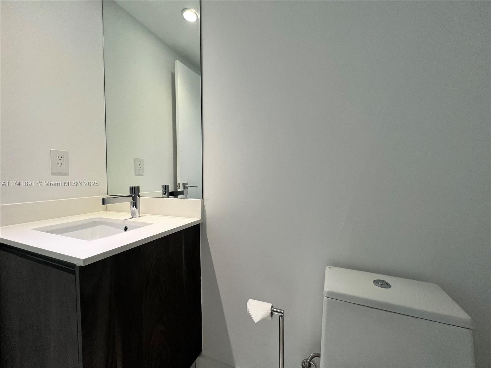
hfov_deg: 106.2
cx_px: 246
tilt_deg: -1.8
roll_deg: +0.7
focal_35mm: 13
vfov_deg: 89.9
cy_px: 184
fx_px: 184
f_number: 1.8
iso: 125
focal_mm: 1.57
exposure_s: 1/60
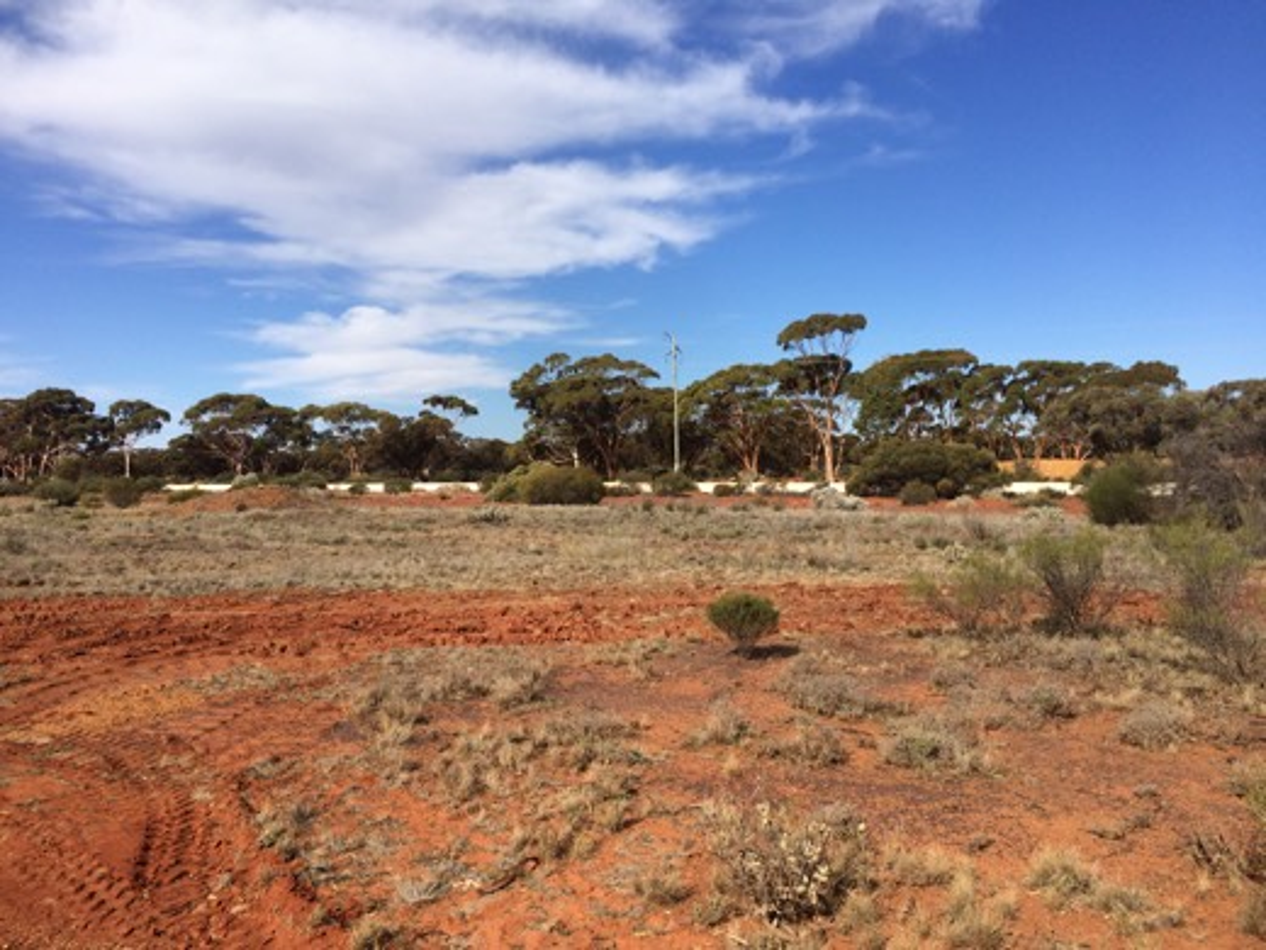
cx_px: 633
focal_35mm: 29
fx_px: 1061
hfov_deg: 61.7
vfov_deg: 48.2
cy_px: 475
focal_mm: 4.15
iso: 32
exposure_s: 1/2415
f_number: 2.2
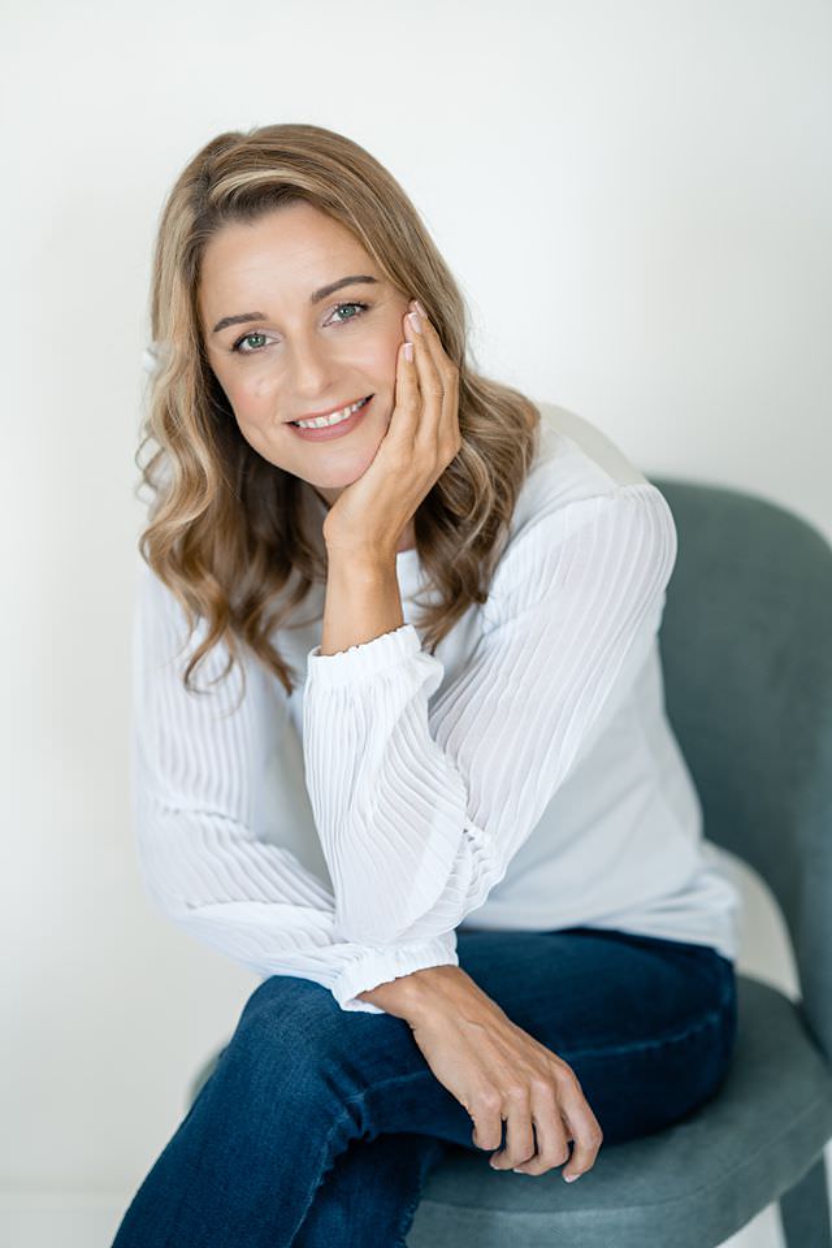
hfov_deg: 16.1
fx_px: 2946
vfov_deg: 23.9
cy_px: 624
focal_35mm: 85
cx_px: 416
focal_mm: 85
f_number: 1.8
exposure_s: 1/200
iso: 250
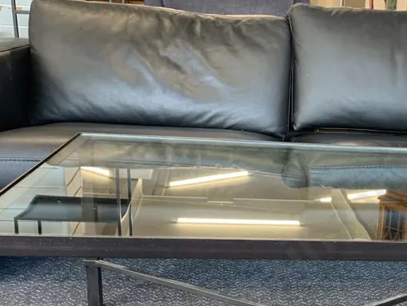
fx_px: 611
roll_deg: -4.1
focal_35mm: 52
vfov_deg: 27.6
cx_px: 332
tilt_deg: -19.4
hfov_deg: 35.5
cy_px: 233
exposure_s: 1/50
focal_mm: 4.25
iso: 64
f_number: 1.8
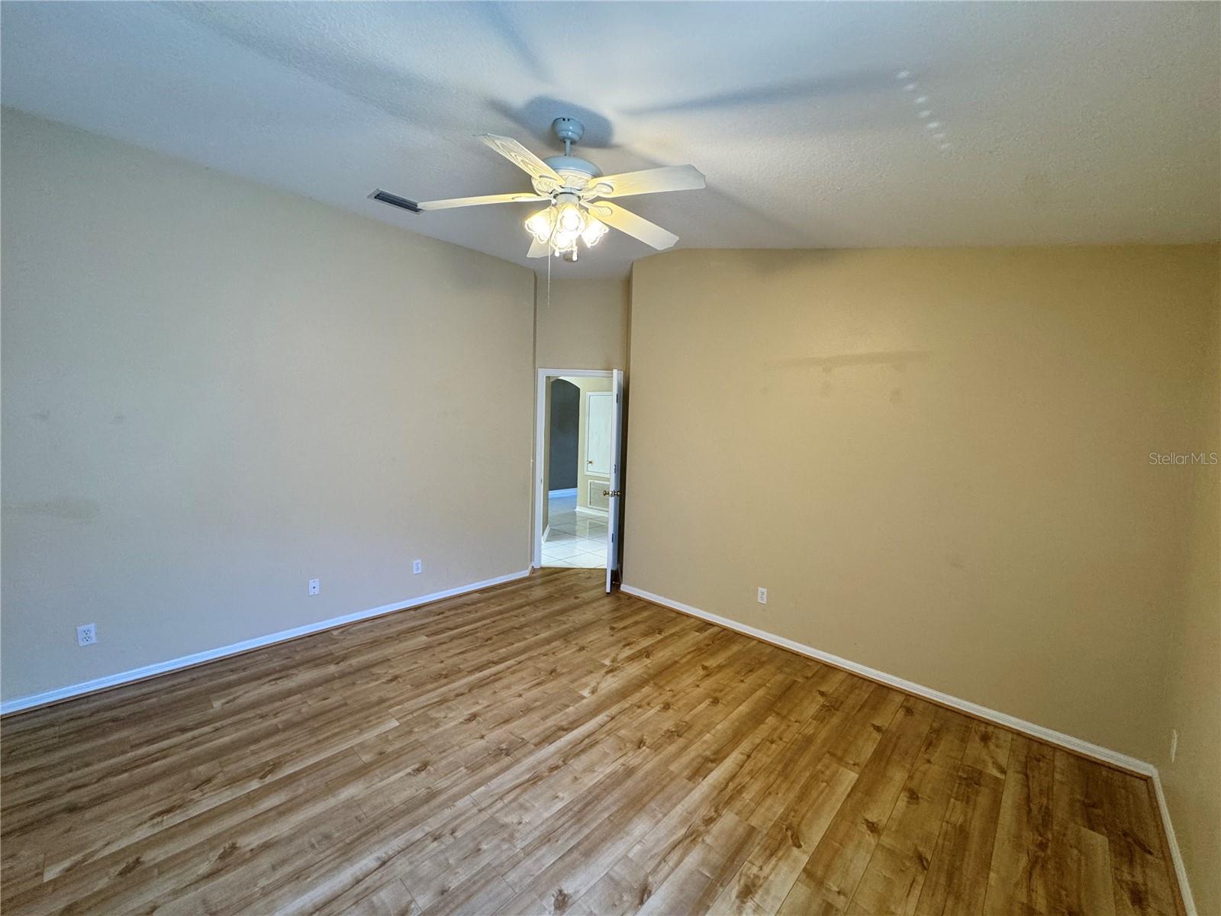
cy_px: 458
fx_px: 494
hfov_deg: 102.1
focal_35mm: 14
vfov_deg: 85.7
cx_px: 610
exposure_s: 1/60
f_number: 2.2
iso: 200
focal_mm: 2.22
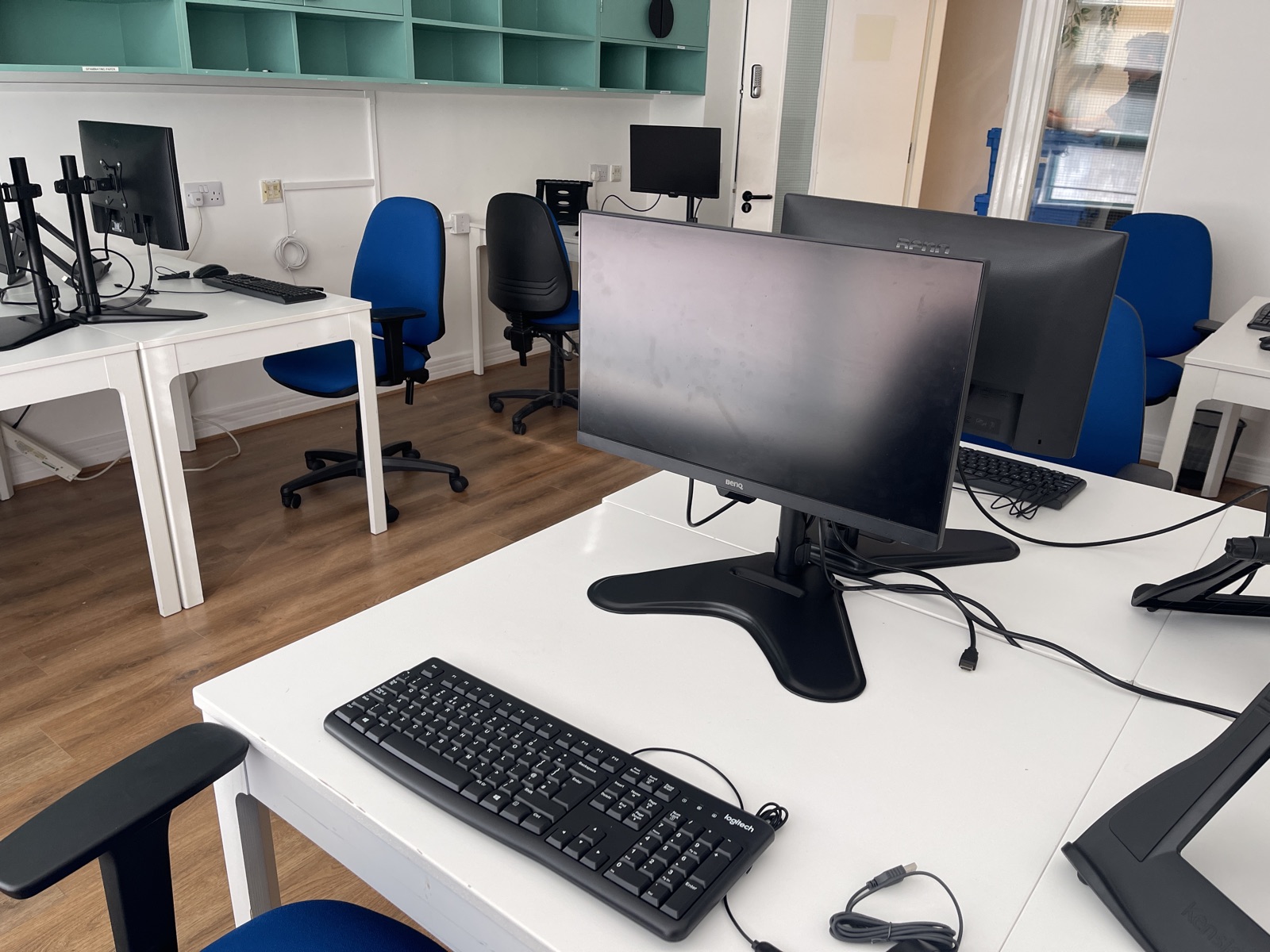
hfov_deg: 69.4
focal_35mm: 25
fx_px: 917
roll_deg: -2.7
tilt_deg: -23.4
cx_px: 635
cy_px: 476
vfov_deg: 54.9
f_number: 1.6
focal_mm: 5.1
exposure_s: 1/121
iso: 100
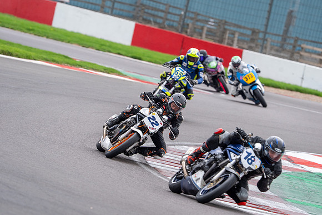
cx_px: 161
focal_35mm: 400
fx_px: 3582
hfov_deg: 5.1
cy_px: 108
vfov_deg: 3.4
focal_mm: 400
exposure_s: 1/320
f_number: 6.3
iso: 800
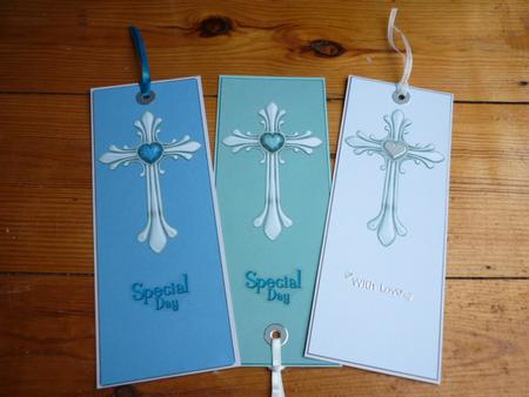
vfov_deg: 43.0
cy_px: 198
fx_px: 505
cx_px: 264
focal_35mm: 33
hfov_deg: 55.3
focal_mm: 5.5
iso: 80
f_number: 2.8
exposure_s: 1/30
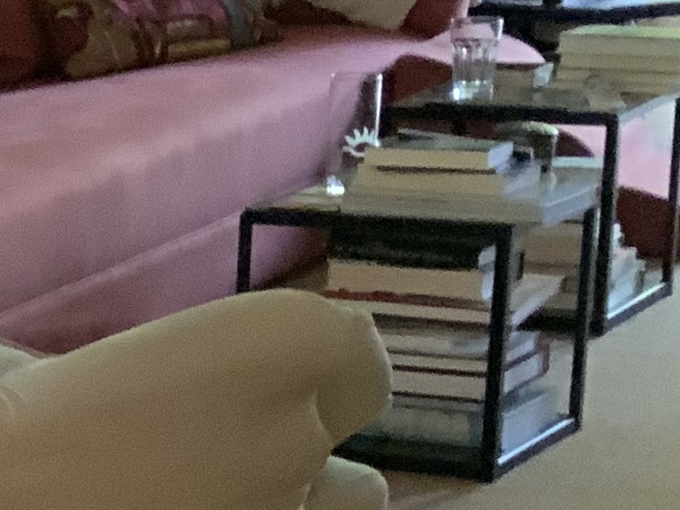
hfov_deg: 9.6
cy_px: 587
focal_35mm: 166
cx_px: -1255
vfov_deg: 8.9
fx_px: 3261
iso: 200
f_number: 1.8
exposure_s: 1/40
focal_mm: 3
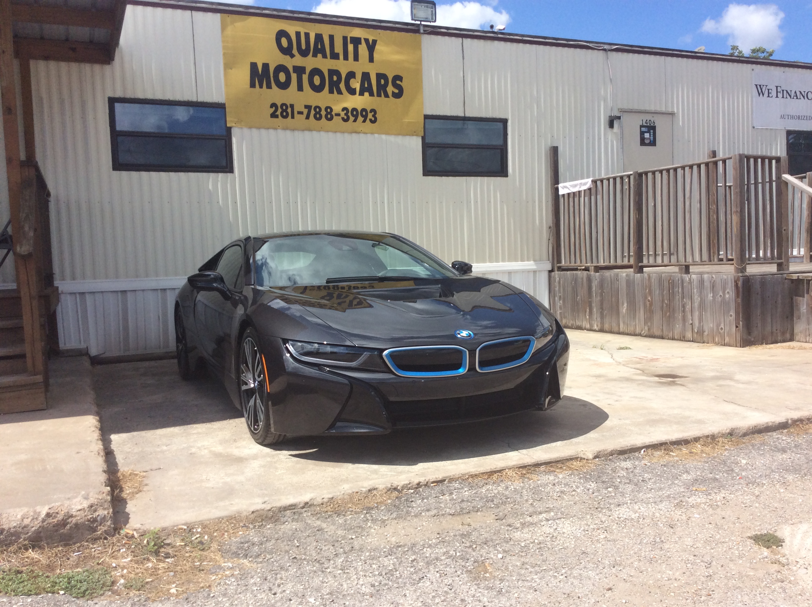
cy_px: 304
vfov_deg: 44.1
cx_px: 406
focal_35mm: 32
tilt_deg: -3.2
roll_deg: +4.6
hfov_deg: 56.9
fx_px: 750
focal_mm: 3.3
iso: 32
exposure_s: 1/1466
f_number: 2.4
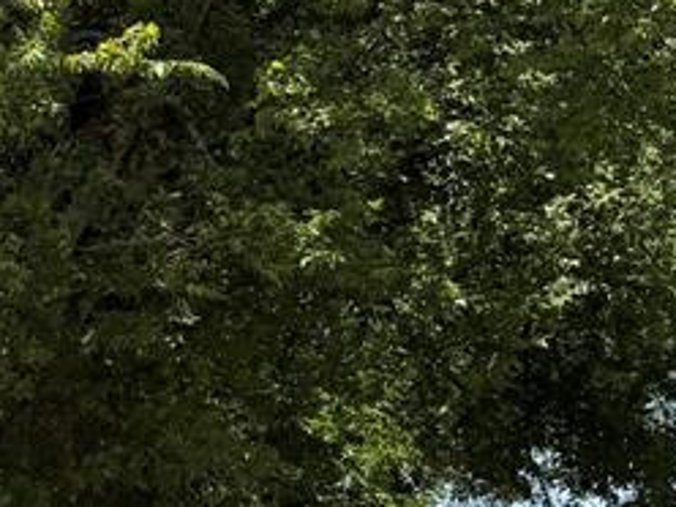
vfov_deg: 14.9
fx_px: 1933
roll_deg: +0.9
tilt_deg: +9.4
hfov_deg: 17.4
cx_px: -401
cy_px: 399
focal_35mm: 99
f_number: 1.78
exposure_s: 1/2169
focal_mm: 6.76
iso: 80
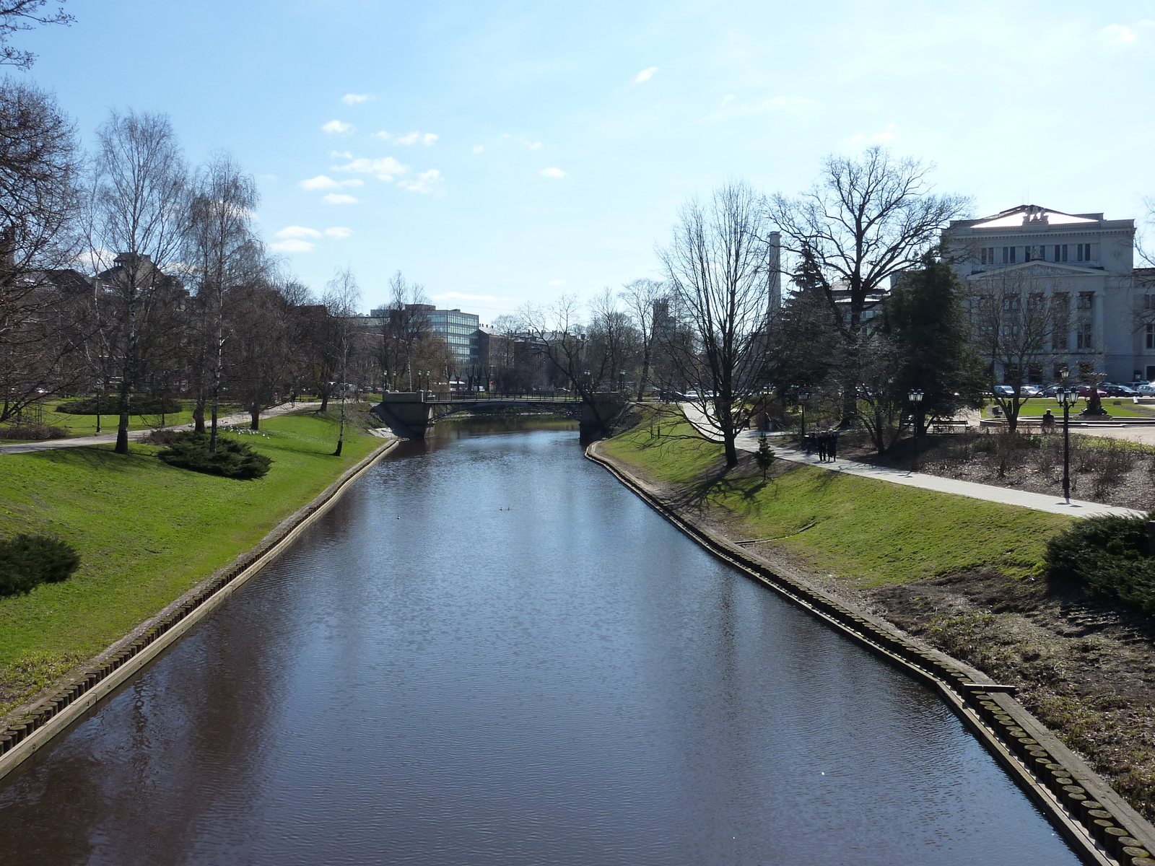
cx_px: 578
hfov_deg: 60.0
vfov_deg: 46.8
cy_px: 433
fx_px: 1001
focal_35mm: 30
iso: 125
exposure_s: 1/500
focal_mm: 5
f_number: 5
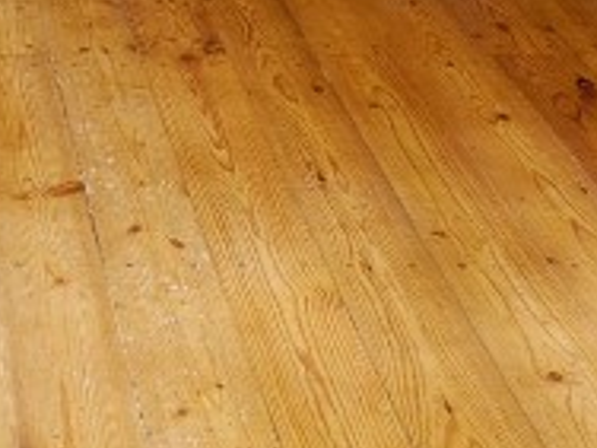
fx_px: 1725
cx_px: -152
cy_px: -693
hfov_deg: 18.4
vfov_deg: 11.6
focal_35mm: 100
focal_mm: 17
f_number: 9
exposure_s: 1/10
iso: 250
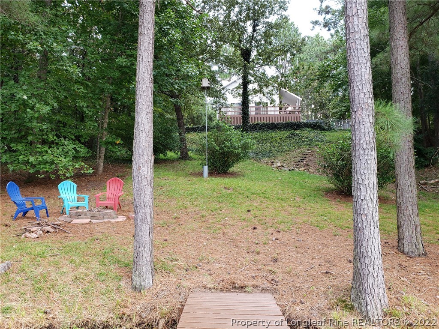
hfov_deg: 67.3
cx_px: 220
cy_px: 164
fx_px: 330
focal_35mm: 26
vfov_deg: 53.1
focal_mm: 4.3
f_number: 2.4
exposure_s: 1/100
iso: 80
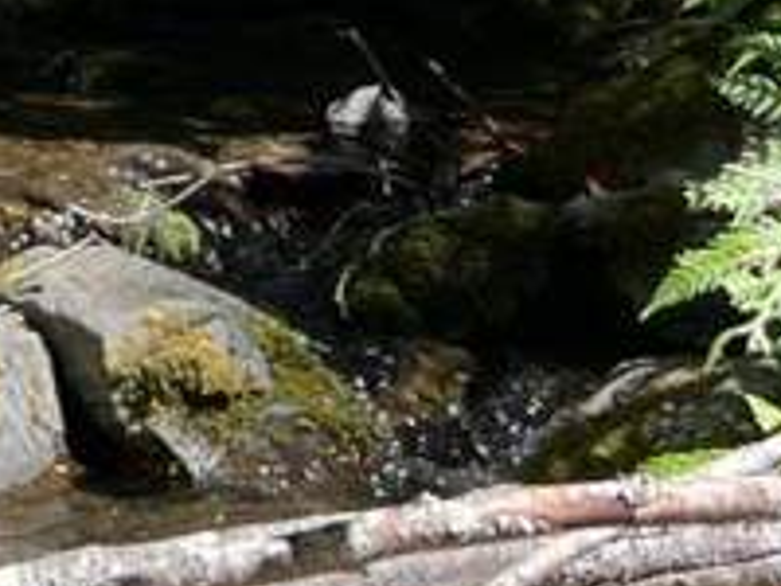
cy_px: -543
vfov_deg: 8.5
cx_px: -601
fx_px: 3745
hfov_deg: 11.1
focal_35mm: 166
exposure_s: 1/769
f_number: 1.5
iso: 50
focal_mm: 5.7
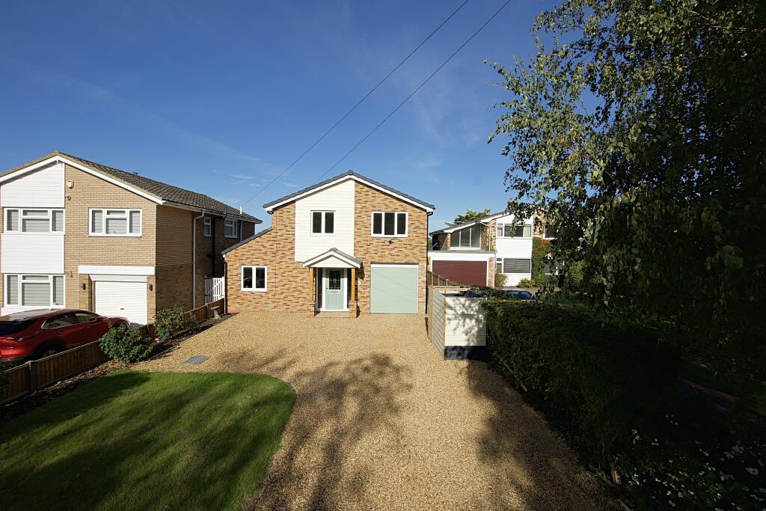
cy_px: 256
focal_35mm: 15
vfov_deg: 77.3
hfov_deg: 100.4
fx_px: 319
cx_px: 383
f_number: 10
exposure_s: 1/250
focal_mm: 10
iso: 100
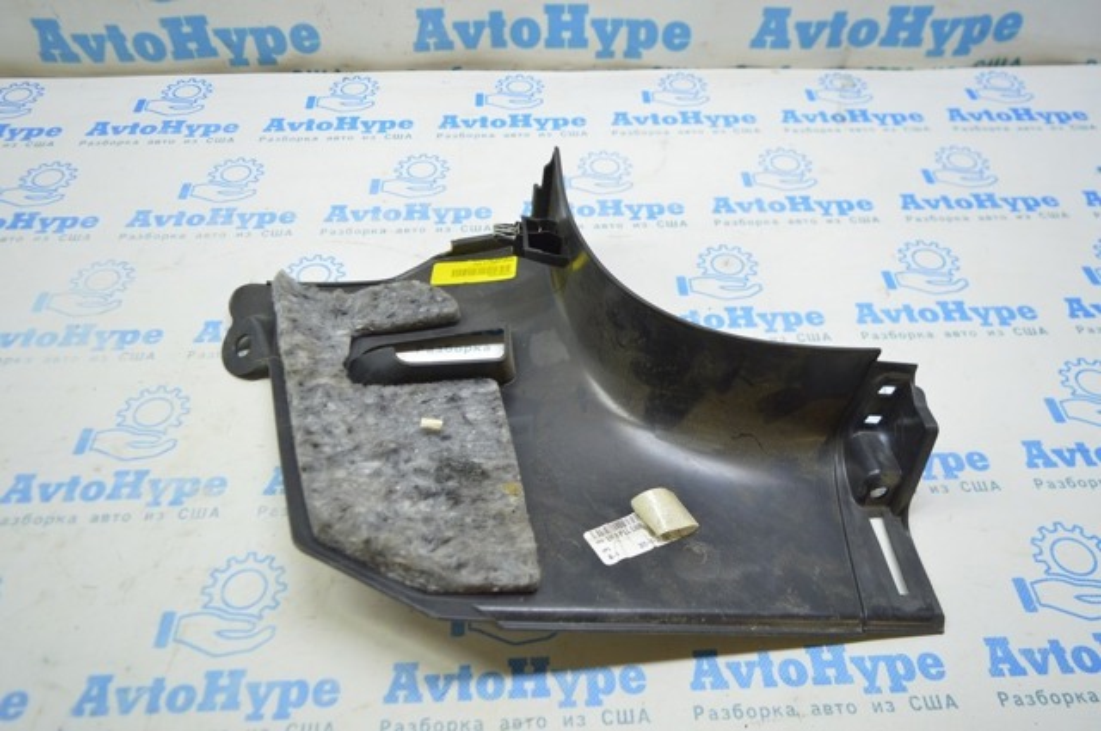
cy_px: 366
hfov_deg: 67.4
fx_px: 825
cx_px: 550
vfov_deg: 47.8
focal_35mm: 27
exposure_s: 1/40
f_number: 3.5
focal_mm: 18
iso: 400
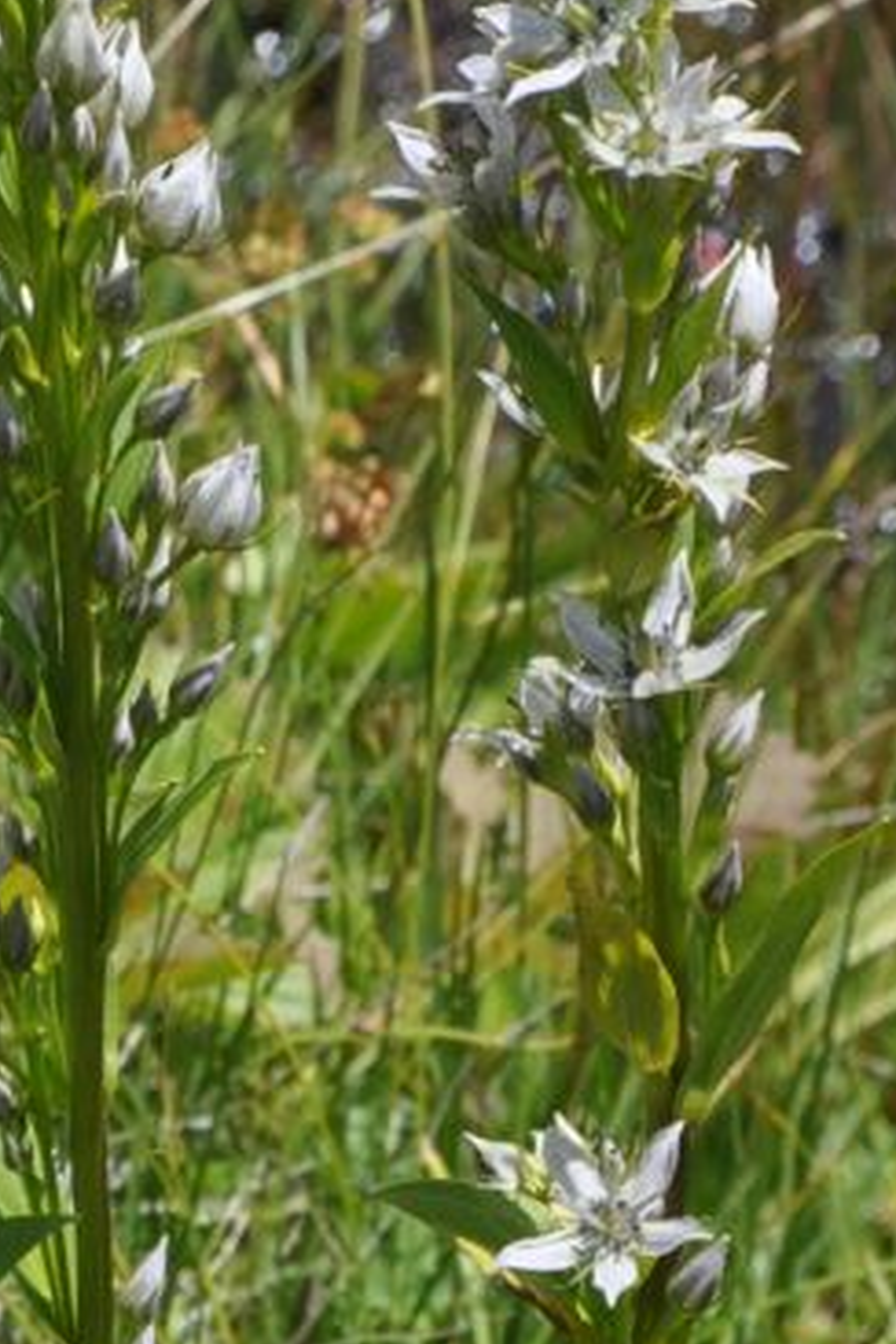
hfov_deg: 5.2
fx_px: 9930
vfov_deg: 7.7
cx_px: 94
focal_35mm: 266
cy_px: 1127
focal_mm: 50
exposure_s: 1/320
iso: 200
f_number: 8
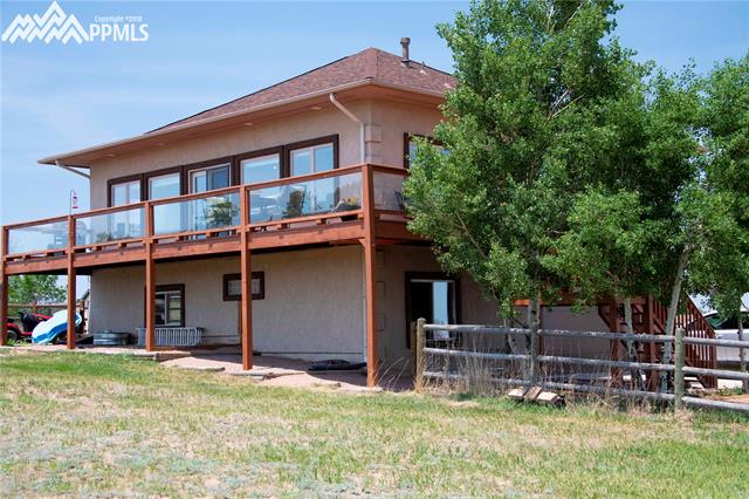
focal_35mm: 50
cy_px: 250
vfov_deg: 27.0
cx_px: 374
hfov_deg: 39.6
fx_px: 1040
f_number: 8
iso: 1250
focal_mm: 50
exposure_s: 1/400
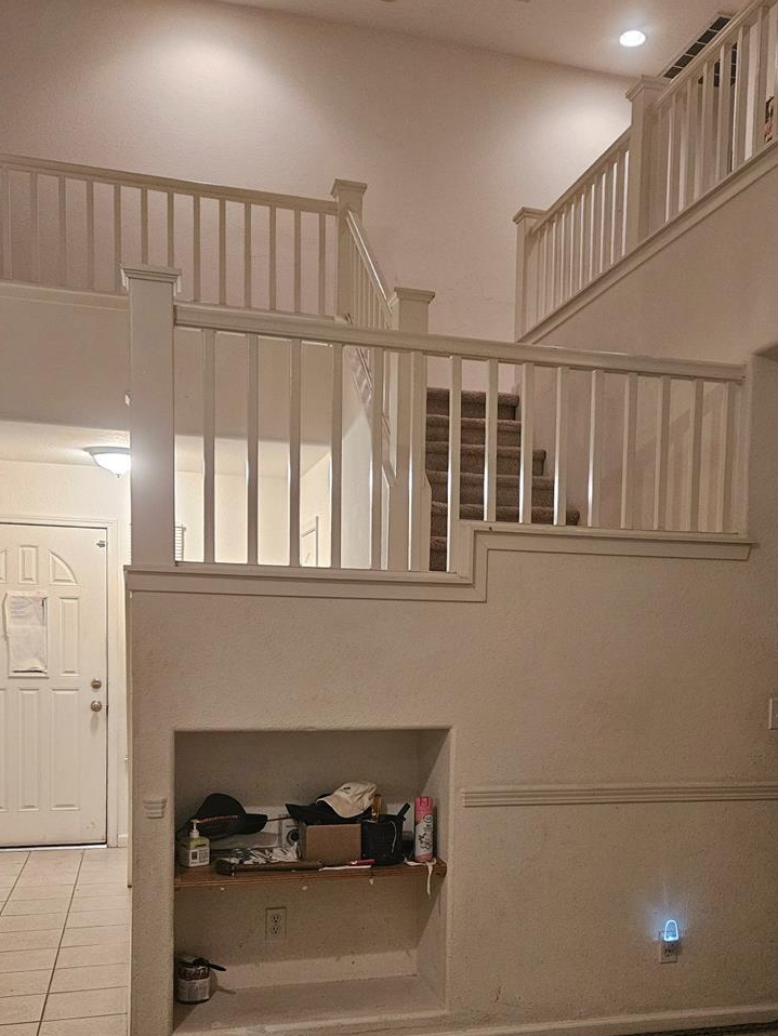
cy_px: 692
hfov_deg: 39.6
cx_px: 440
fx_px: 1078
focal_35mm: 36
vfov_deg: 50.4
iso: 640
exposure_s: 1/120
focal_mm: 5.4
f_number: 1.8
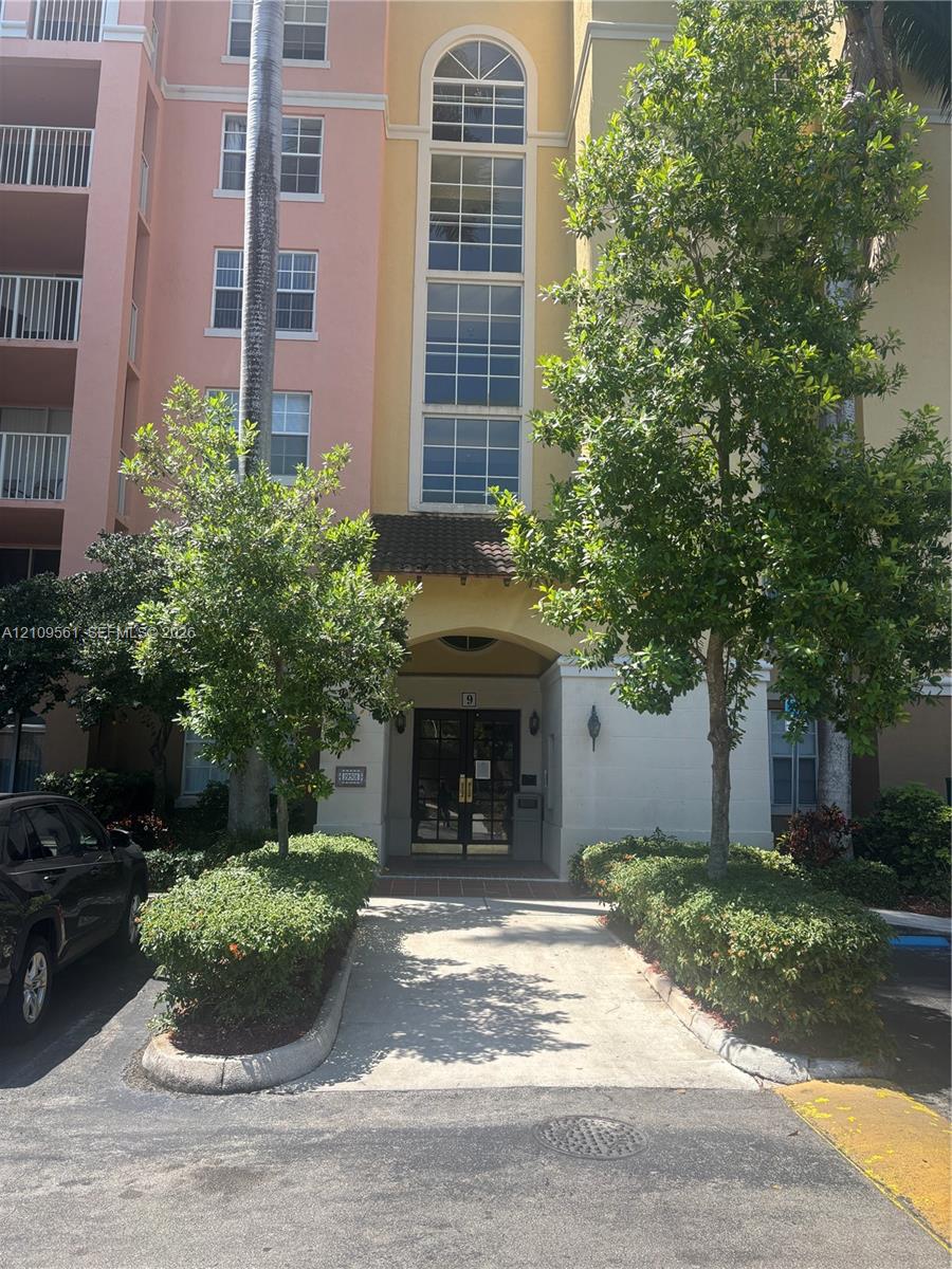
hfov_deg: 53.1
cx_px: 476
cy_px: 634
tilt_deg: +9.6
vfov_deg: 67.3
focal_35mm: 26
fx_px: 953
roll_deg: -2.3
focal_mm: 5.96
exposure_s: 1/1233
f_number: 1.6
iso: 50
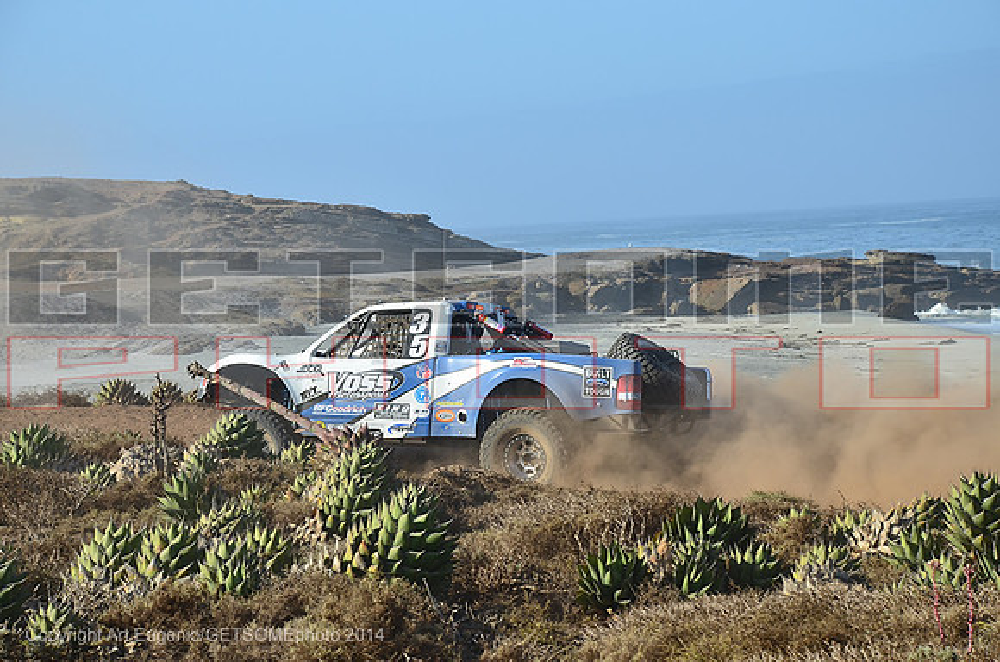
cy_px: 331
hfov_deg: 18.2
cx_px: 500
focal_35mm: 112
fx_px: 3118
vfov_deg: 12.1
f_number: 7.1
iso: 200
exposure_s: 1/500
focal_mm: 75
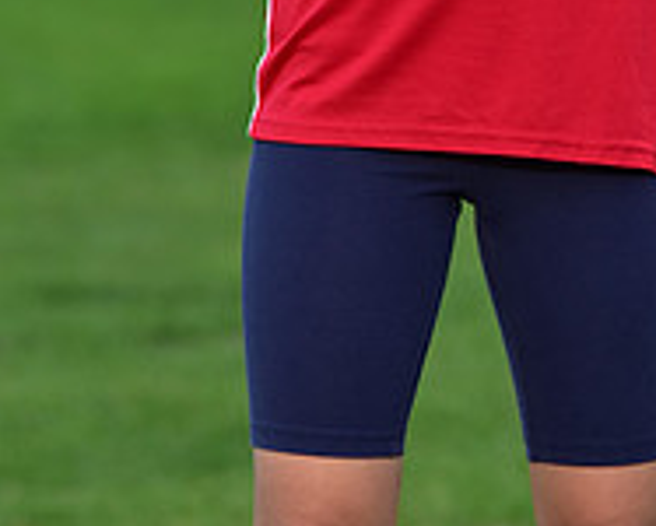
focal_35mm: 437
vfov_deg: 3.5
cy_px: -414
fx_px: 8493
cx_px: 451
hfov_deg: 4.4
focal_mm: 150
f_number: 4.5
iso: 400
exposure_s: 1/250
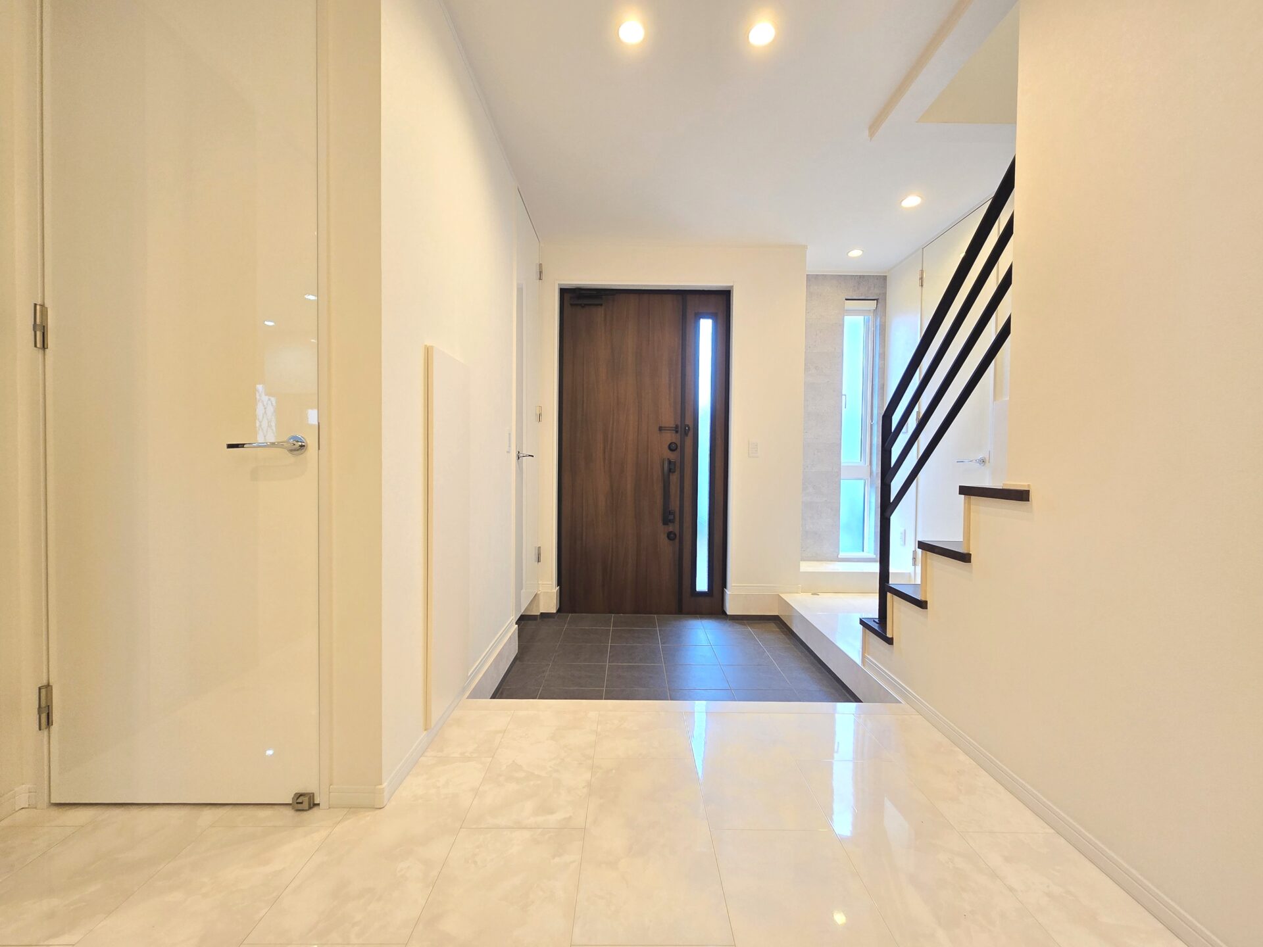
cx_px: 632
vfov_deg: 89.9
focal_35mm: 13
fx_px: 474
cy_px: 474
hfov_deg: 106.2
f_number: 2.2
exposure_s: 1/50
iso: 100
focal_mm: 2.2
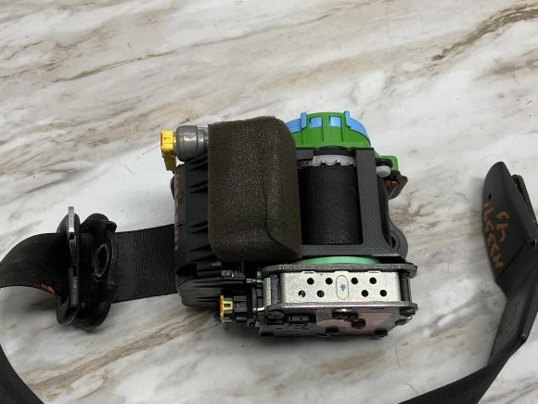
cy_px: 277
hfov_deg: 46.8
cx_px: 273
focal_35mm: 40
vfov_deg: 35.5
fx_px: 622
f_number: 1.8
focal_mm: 3
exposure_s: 1/504
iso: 25
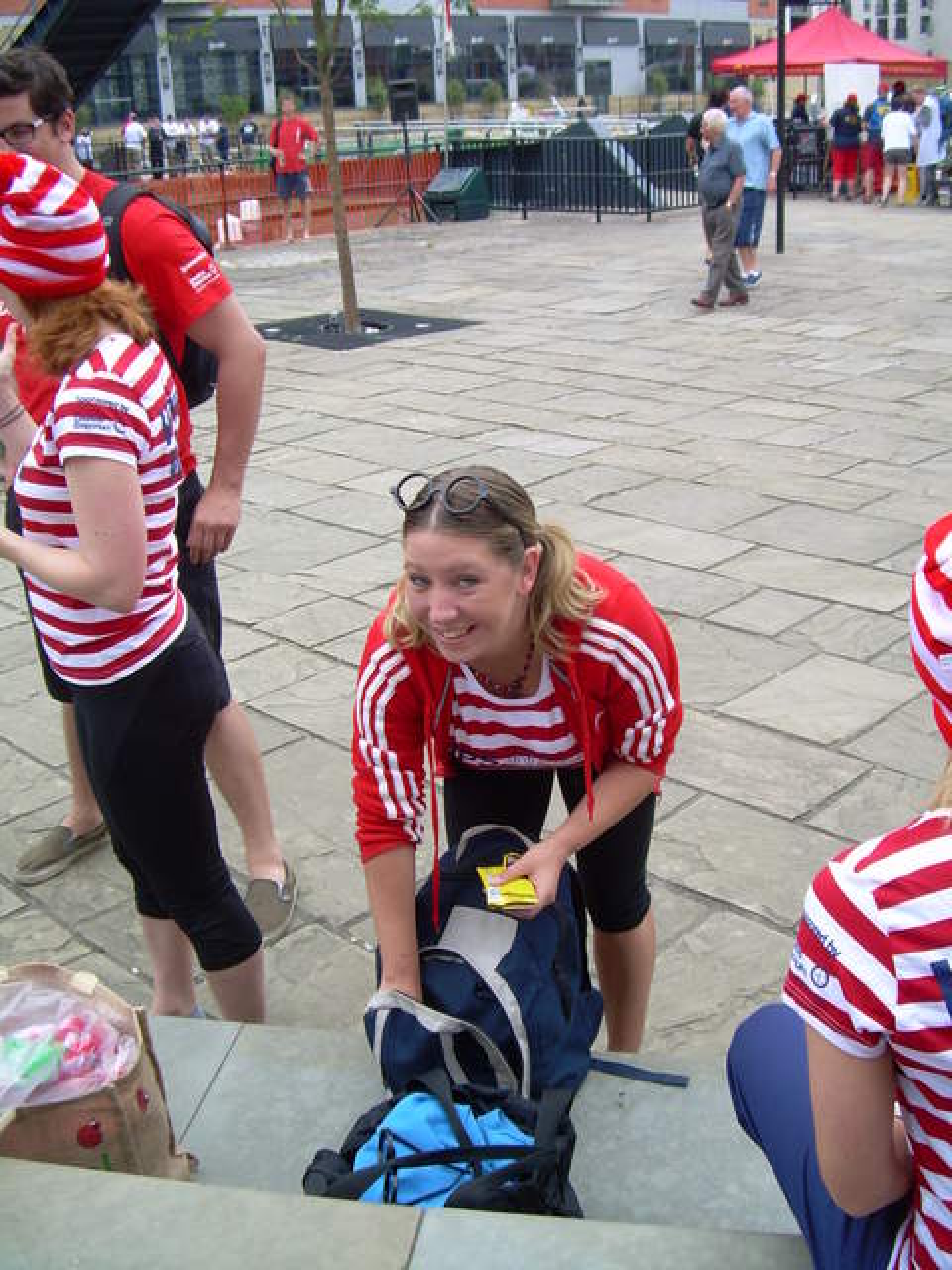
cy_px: 635
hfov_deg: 37.7
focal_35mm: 38
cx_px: 476
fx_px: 1393
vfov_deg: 49.0
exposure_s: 1/162
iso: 50
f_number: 2.8
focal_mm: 6.3
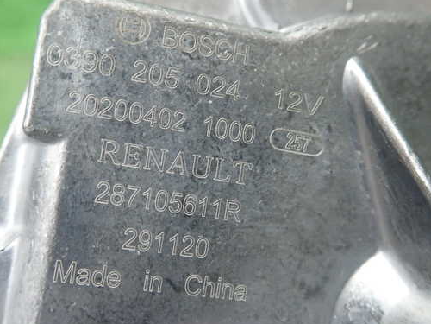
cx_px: 216
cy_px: 157
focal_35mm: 36
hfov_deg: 51.4
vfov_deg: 39.7
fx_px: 448
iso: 640
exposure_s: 1/125
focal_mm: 5.5
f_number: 2.3
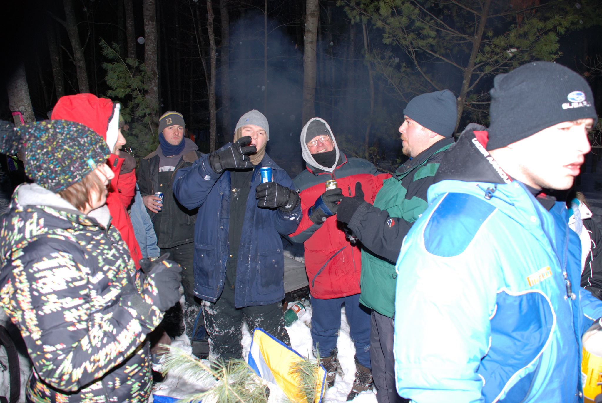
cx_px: 301
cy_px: 202
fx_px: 452
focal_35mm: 27
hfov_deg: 67.3
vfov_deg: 48.1
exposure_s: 1/60
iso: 200
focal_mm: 18
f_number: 3.5
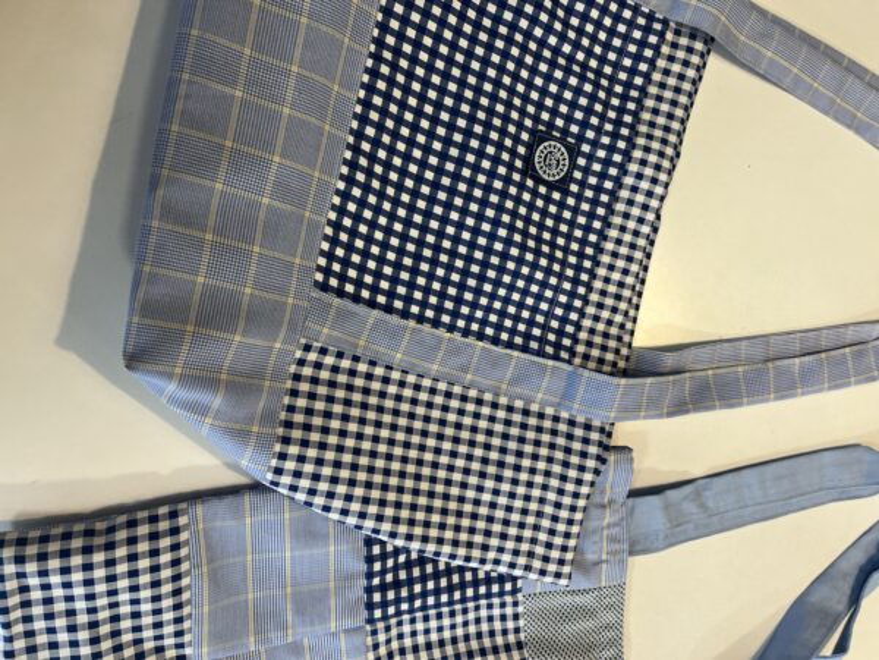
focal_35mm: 26
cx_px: 440
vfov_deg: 53.1
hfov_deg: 67.3
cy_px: 330
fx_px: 660
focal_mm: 5.1
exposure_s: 1/100
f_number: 1.6
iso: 100
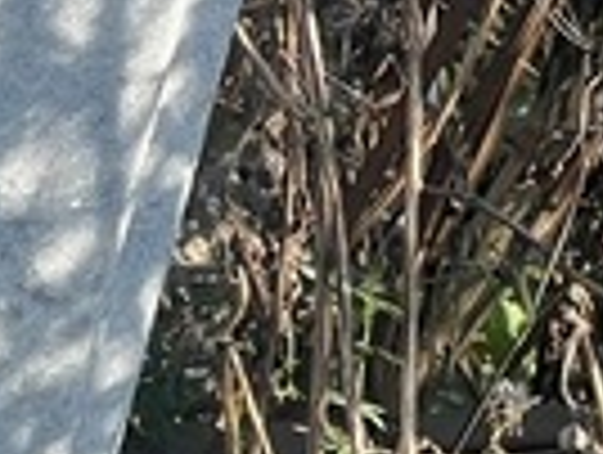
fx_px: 8010
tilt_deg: -32.8
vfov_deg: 3.2
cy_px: 1052
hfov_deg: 4.2
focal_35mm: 459
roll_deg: -13.9
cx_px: -986
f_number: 2.8
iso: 32
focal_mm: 9
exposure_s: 1/464
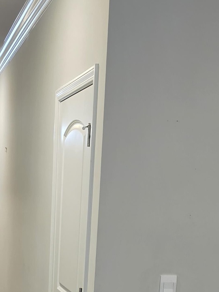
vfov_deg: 23.7
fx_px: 624
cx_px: 44
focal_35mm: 74
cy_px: 361
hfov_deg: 19.7
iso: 250
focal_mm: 6.5
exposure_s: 1/120
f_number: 1.4
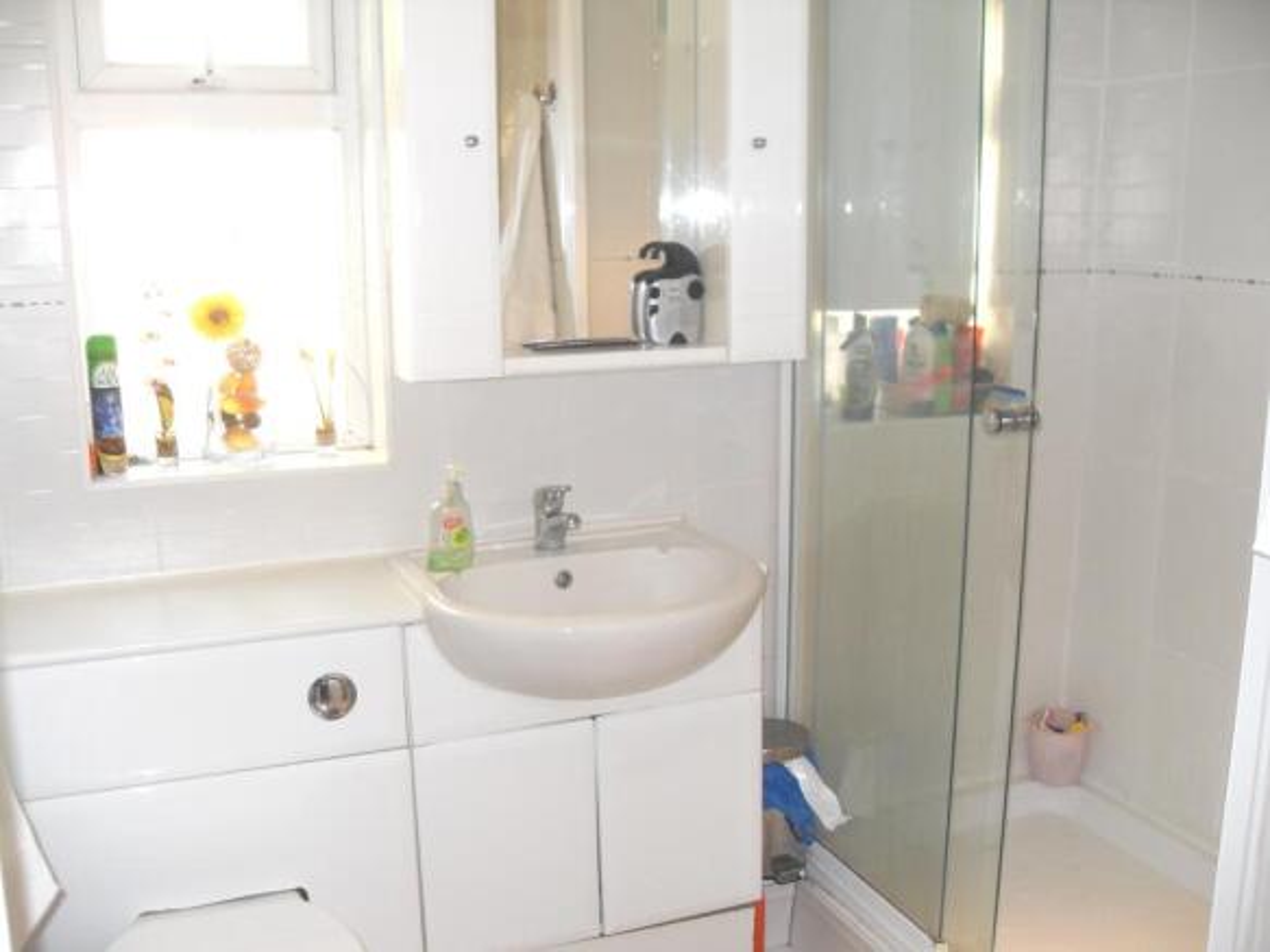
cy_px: 476
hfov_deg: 54.0
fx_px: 1247
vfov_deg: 41.8
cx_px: 635
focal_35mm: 34
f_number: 2.8
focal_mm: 6.3
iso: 100
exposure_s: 1/45
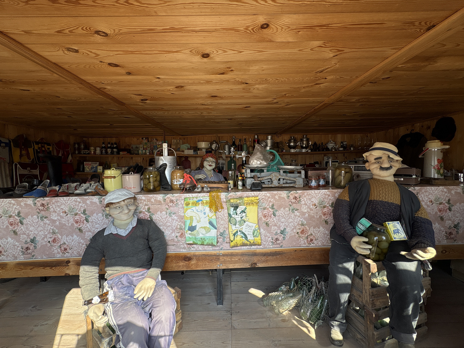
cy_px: 174
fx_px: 188
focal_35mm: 14
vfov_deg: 85.7
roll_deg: +0.7
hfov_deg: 102.1
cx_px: 232
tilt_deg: -2.1
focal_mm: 2.22
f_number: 2.2
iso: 40
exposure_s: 1/159
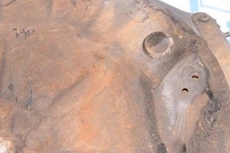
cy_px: 201
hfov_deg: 19.5
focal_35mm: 100
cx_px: -28
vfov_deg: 13.2
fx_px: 638
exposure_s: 1/160
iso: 1600
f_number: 8
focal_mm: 20
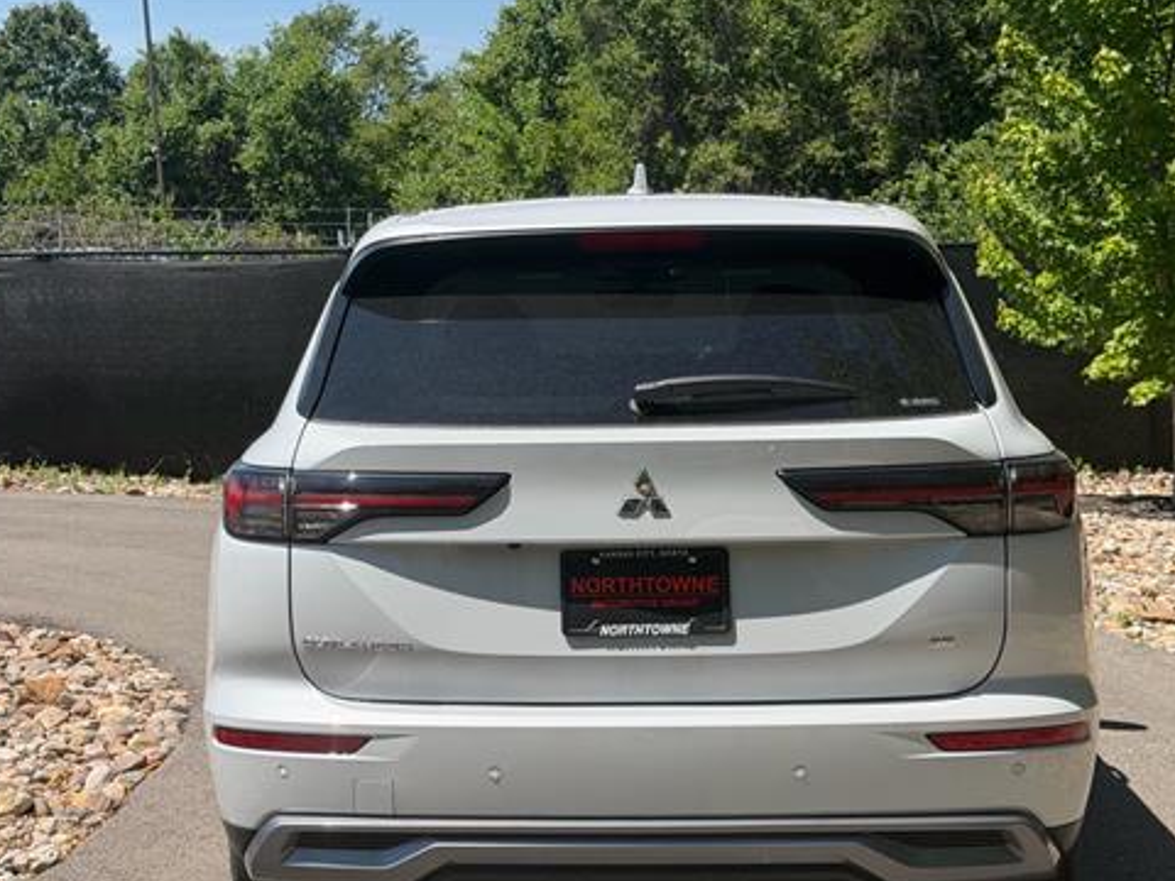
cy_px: 573
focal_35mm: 64
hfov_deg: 30.3
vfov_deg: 22.9
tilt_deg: -8.9
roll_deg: +3.7
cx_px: 556
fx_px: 2172
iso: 80
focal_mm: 6.76
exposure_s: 1/5208
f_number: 1.78
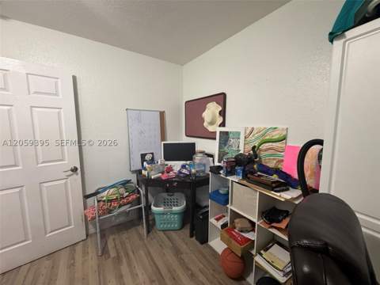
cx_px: 190
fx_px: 154
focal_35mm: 14
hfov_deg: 102.1
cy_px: 142
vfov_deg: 85.7
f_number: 2.2
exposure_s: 1/60
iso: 320
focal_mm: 2.22
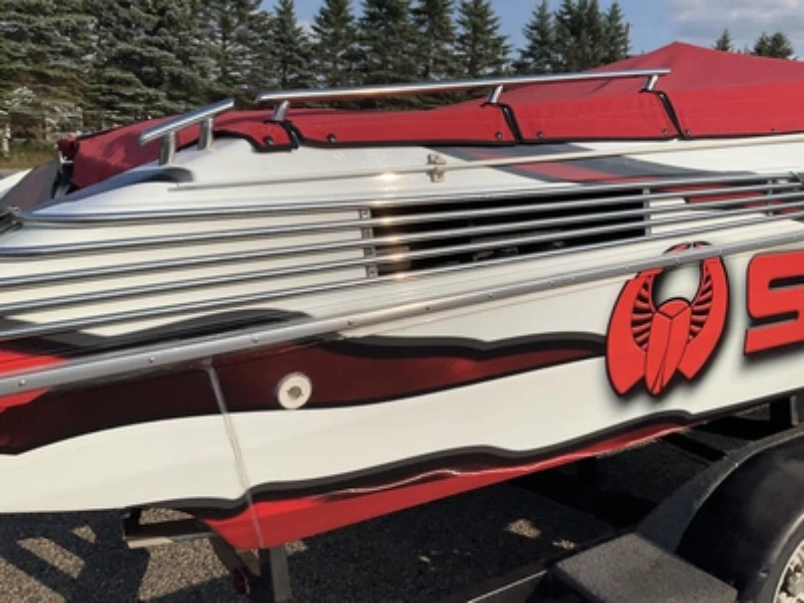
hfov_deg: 61.7
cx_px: 402
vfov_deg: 48.2
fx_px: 674
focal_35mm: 29
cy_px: 302
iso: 25
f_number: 1.8
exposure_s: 1/2959
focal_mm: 3
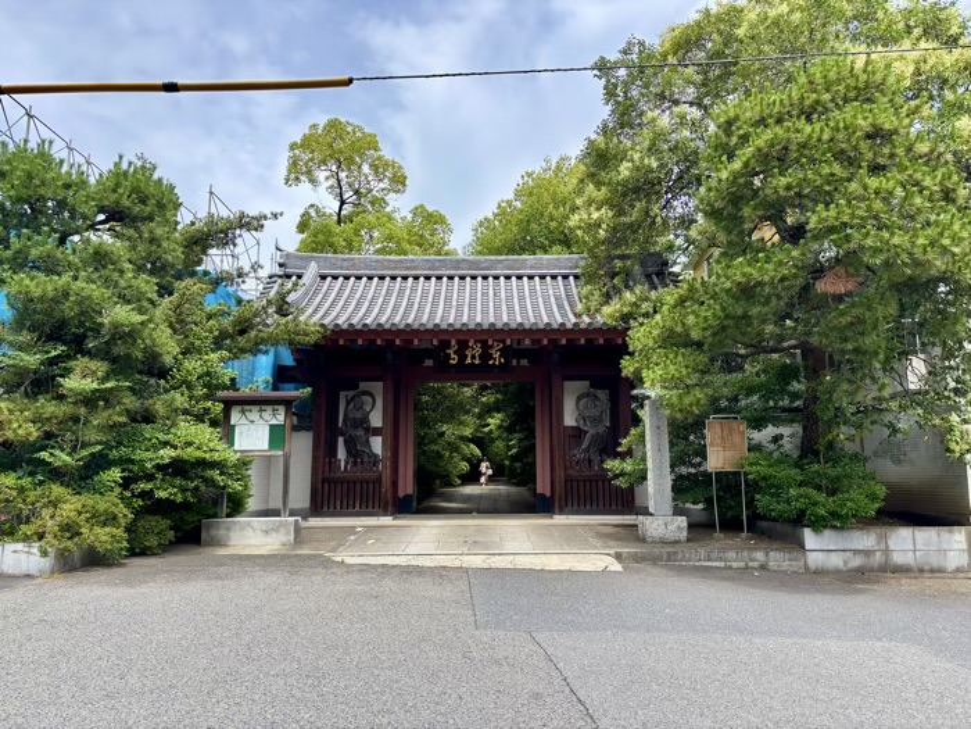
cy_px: 364
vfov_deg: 53.1
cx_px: 486
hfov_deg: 67.3
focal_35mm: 26
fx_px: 729
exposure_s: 1/1912
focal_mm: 5.96
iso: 50
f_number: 1.6
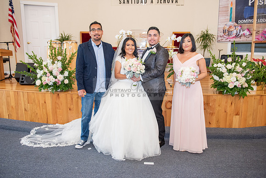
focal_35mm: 29
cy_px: 89
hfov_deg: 63.6
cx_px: 133
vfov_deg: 45.0
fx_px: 214
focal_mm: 29
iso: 1000
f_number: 3.5
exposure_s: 1/160
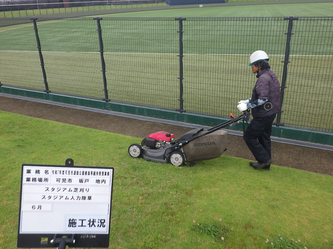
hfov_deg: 60.0
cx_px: 165
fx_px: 289
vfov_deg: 46.8
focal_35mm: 30
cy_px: 119
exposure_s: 1/400
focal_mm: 5
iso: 125
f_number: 4.2
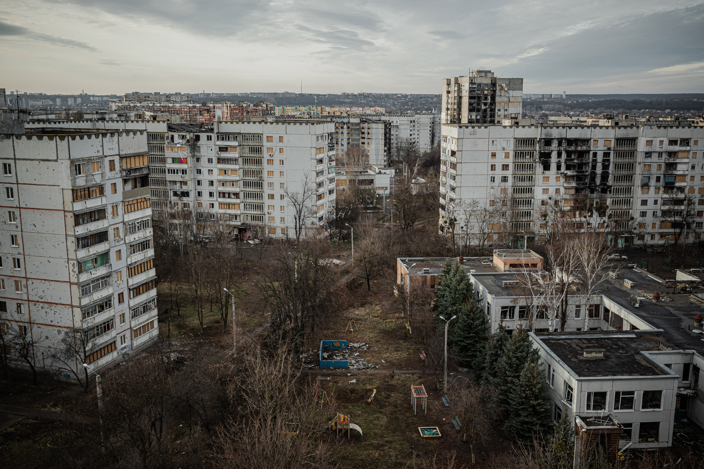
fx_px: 684
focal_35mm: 35
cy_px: 234
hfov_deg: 54.5
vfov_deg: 37.8
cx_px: 352
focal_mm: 35
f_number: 1.8
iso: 160
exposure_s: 1/1250
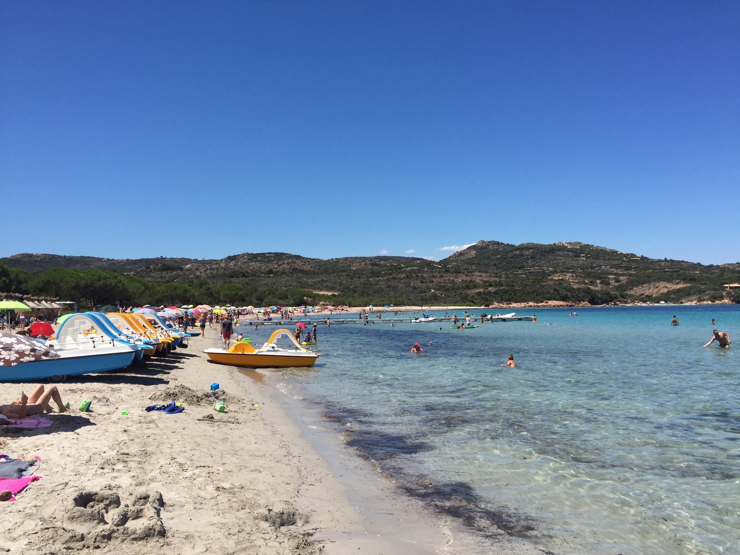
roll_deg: +0.5
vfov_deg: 48.2
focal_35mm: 29
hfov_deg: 61.7
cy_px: 278
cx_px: 370
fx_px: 620
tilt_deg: +3.7
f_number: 2.2
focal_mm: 4.15
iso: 32
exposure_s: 1/2326
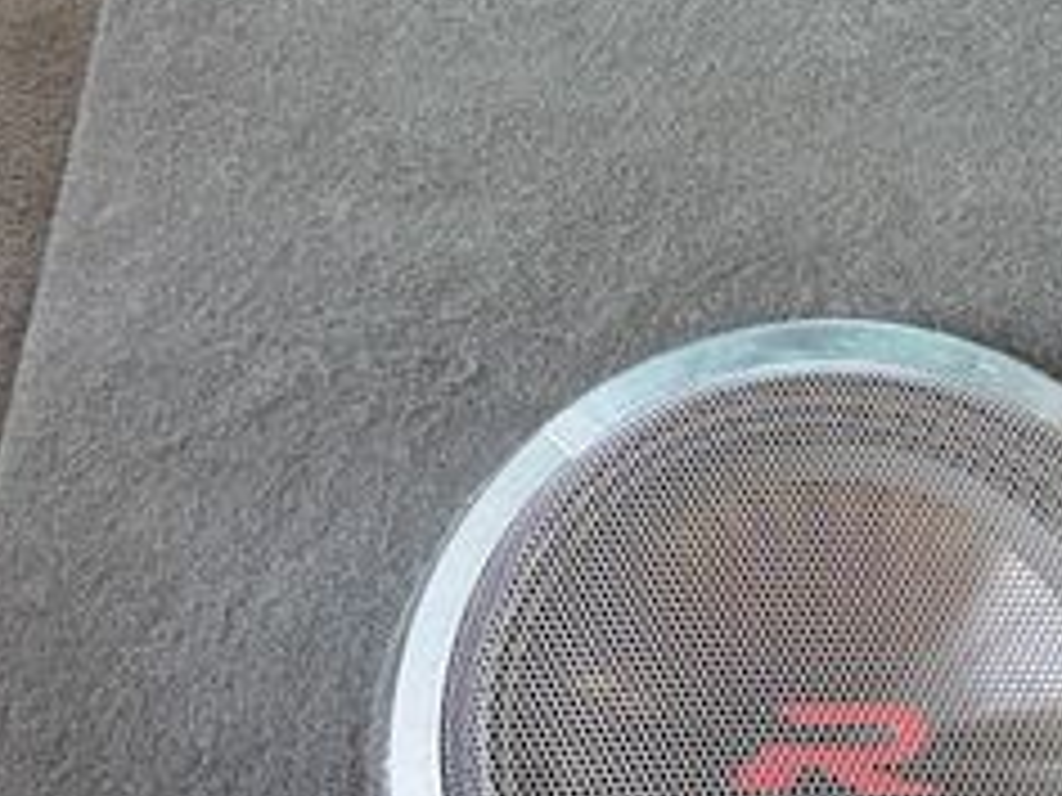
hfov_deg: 29.2
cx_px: 828
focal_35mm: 65
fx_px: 1994
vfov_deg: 22.4
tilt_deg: -58.0
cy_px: 220
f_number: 1.78
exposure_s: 1/60
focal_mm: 6.76
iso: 640
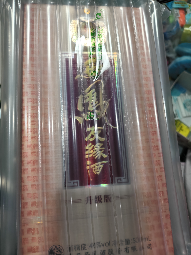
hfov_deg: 58.9
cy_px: 128
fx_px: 169
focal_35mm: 23
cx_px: 96
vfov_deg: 73.9
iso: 269
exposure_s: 1/100
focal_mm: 5.56
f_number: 1.88
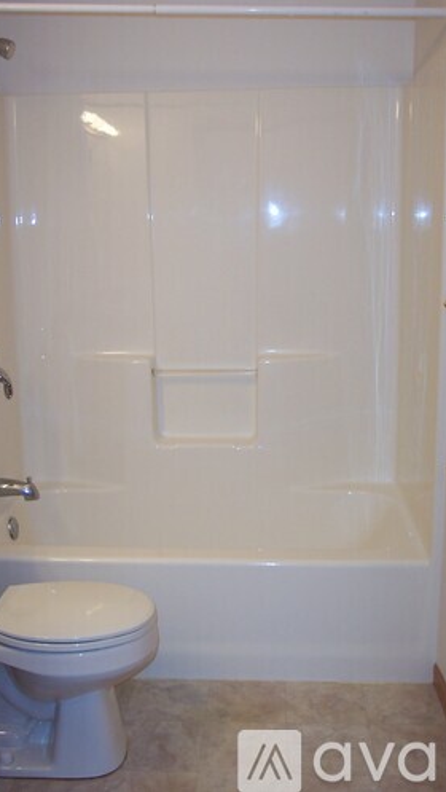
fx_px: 840
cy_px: 395
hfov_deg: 29.7
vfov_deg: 50.5
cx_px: 230
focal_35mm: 40
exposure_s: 1/45
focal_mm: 8
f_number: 2.8
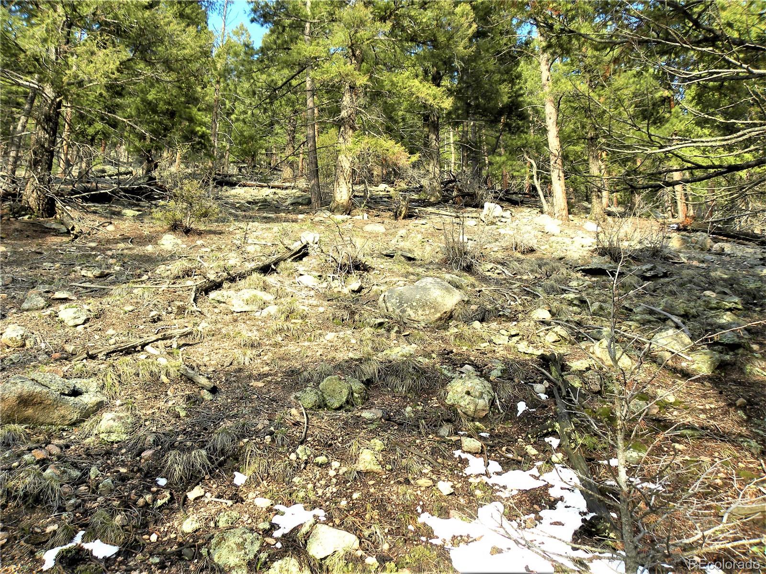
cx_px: 383
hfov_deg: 67.3
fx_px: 575
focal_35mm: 26
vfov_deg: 53.1
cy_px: 287
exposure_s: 1/83.1
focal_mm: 4.6
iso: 64
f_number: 3.5
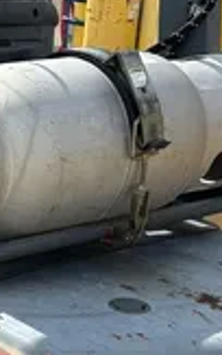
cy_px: 417
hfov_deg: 10.1
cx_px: -150
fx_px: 1199
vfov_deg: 16.2
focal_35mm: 124
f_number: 1.6
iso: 50
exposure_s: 1/2208
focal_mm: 5.96
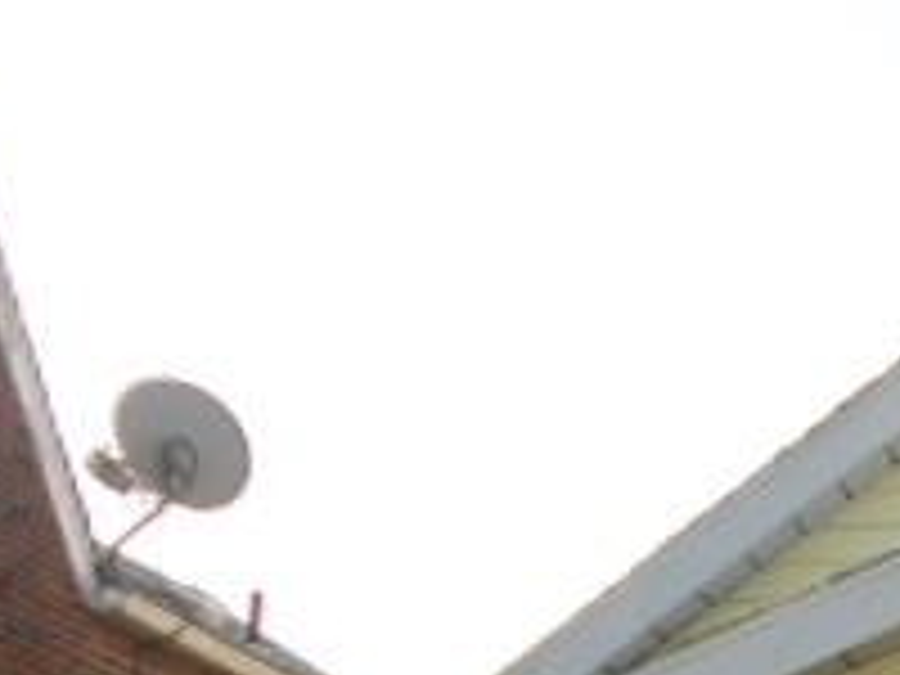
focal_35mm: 83
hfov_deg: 20.0
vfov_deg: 16.6
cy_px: 932
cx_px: 1386
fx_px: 2158
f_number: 3.2
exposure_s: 1/320
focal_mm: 4.6
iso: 80
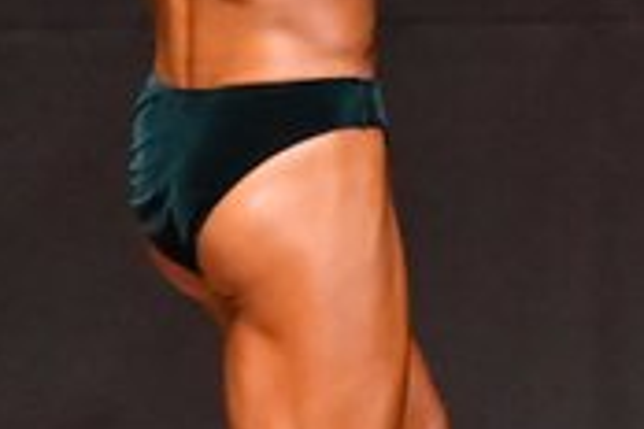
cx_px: 287
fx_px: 21572
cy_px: 155
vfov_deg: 1.1
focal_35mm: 1206
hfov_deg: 1.7
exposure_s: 1/400
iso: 12800
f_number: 5.6
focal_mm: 180
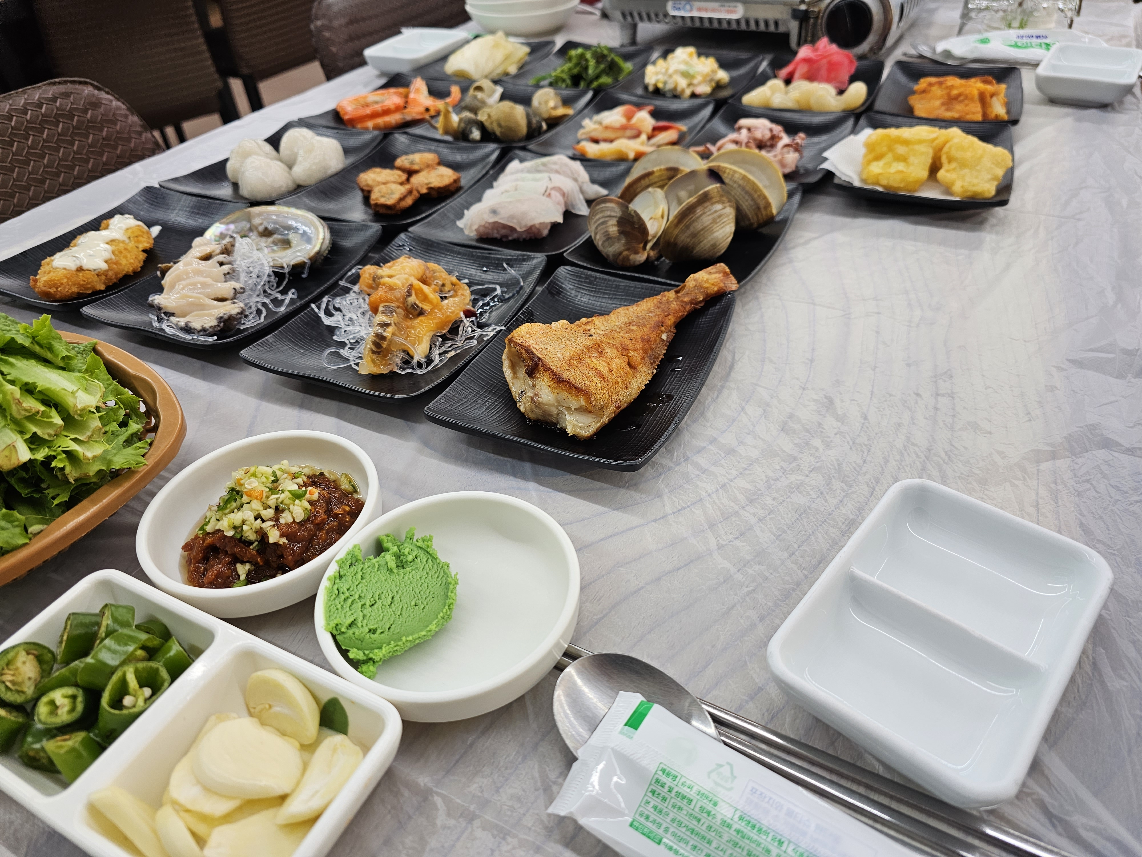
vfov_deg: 58.9
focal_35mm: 23
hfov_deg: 73.9
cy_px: 428
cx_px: 571
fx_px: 759
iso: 100
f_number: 1.7
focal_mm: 6.3
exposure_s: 1/120
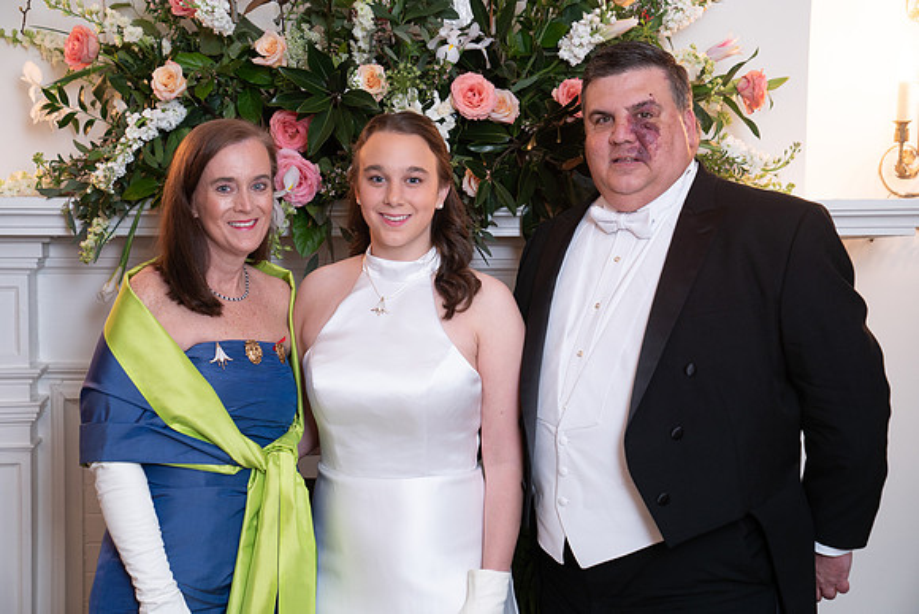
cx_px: 460
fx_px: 1711
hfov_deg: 30.1
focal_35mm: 67
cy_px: 307
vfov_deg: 20.3
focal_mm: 67
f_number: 4.5
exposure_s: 1/80
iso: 800
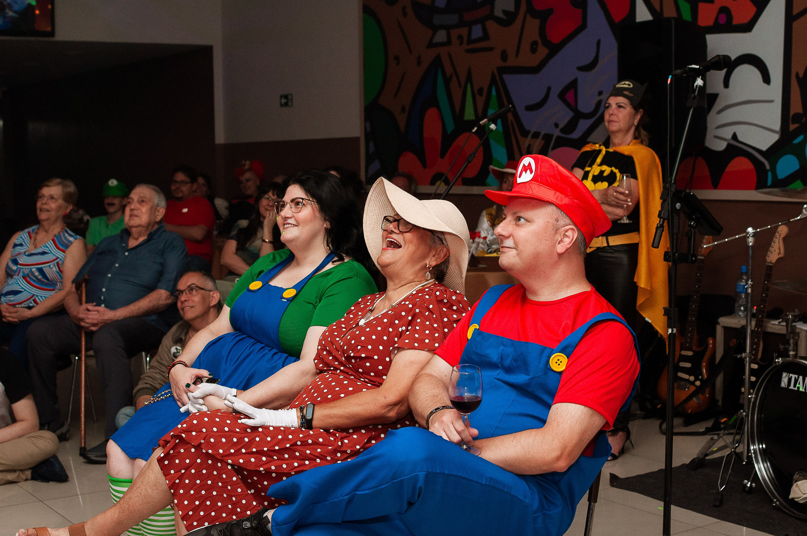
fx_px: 1175
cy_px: 268
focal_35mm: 52
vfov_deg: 25.7
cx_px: 404
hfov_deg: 37.9
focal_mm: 35
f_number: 5.6
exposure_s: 1/125
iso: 800
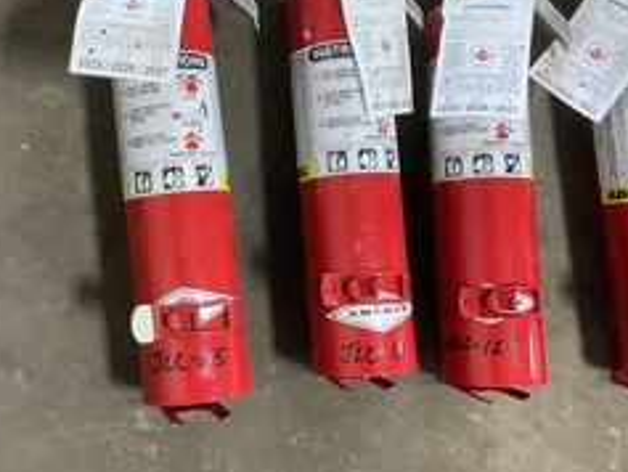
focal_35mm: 49
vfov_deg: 29.5
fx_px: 889
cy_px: 167
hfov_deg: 38.6
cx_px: 233
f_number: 1.8
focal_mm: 3
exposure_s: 1/60
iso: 250
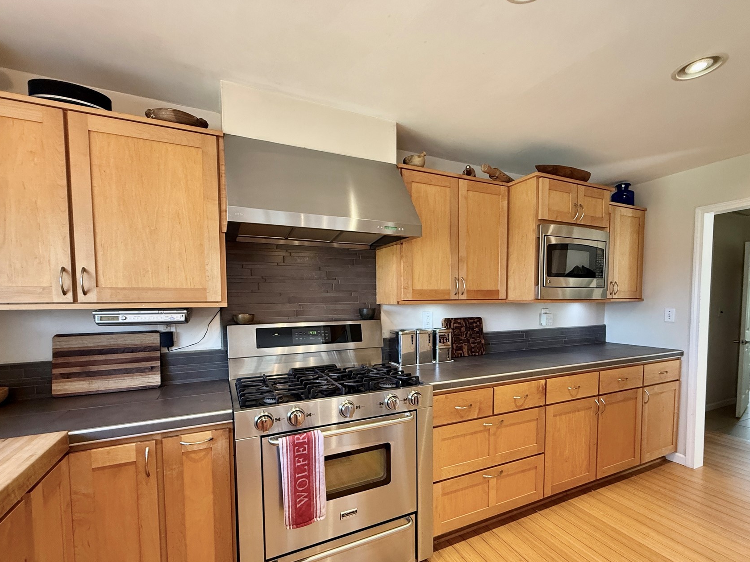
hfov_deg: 94.5
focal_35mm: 16
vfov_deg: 77.7
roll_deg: -0.1
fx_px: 347
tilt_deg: -2.3
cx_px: 380
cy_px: 318
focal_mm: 2.22
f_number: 2.2
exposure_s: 1/60
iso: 320
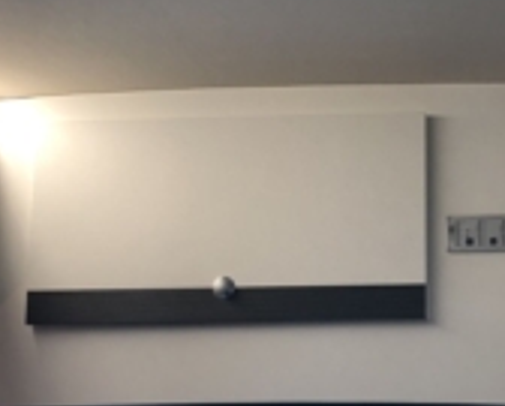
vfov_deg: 23.5
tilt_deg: +7.1
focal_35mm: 65
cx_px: 415
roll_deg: +0.8
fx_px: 973
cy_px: 241
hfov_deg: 28.4
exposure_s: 1/30
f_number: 1.8
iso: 25
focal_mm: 4
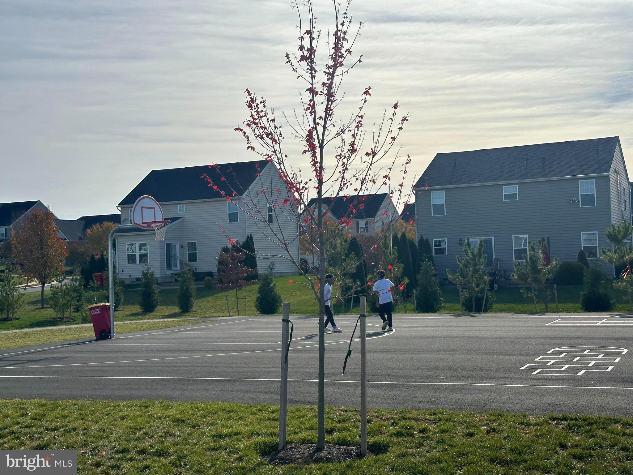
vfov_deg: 30.3
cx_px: 316
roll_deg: +2.2
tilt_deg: +2.9
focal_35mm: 48
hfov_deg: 39.7
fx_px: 878
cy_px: 238
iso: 64
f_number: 1.78
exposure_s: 1/13699
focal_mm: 6.86
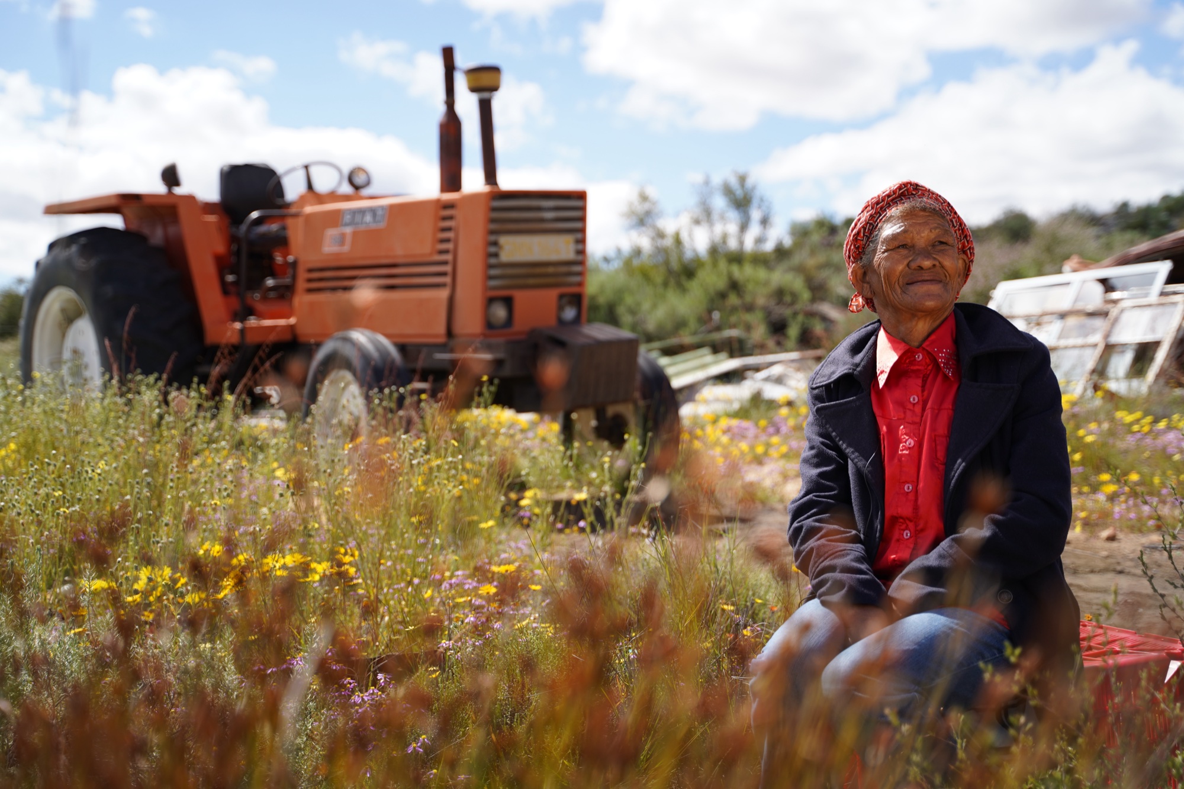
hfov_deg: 41.1
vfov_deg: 28.1
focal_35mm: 48
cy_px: 394
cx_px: 592
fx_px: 1578
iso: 100
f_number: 2.8
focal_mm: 48
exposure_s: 1/1250
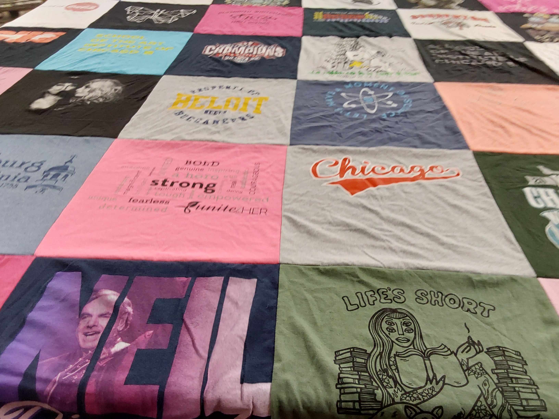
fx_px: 452
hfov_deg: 63.4
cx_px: 280
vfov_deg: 49.7
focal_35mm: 28
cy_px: 210
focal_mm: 2.91
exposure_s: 1/50
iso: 125
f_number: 1.9
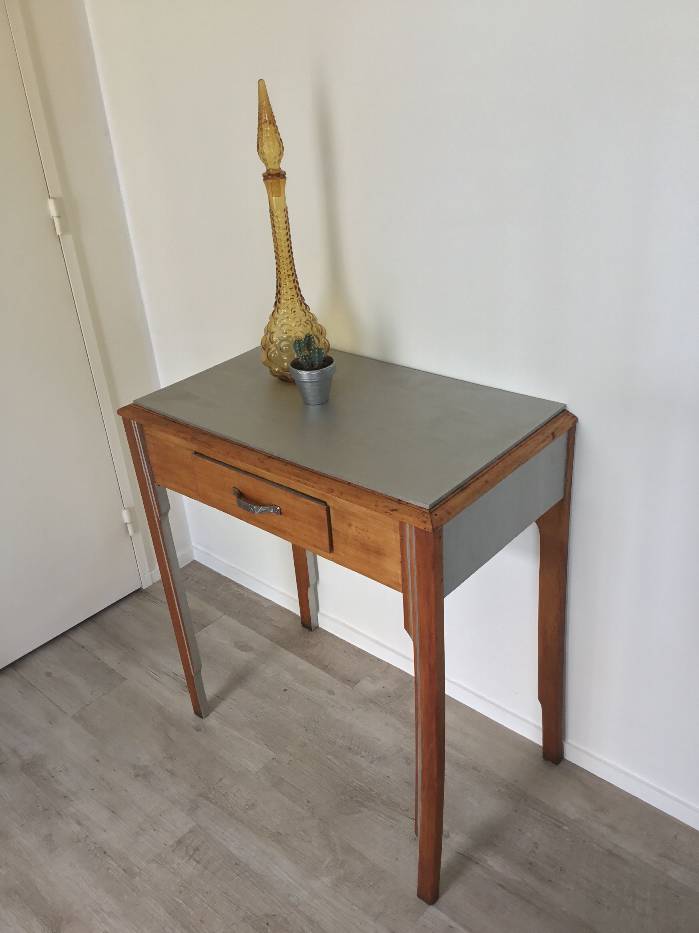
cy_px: 466
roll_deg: +3.8
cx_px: 350
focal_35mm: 31
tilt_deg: -28.5
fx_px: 835
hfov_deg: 45.4
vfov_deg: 58.4
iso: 32
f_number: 2.4
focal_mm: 3.3
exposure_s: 1/33
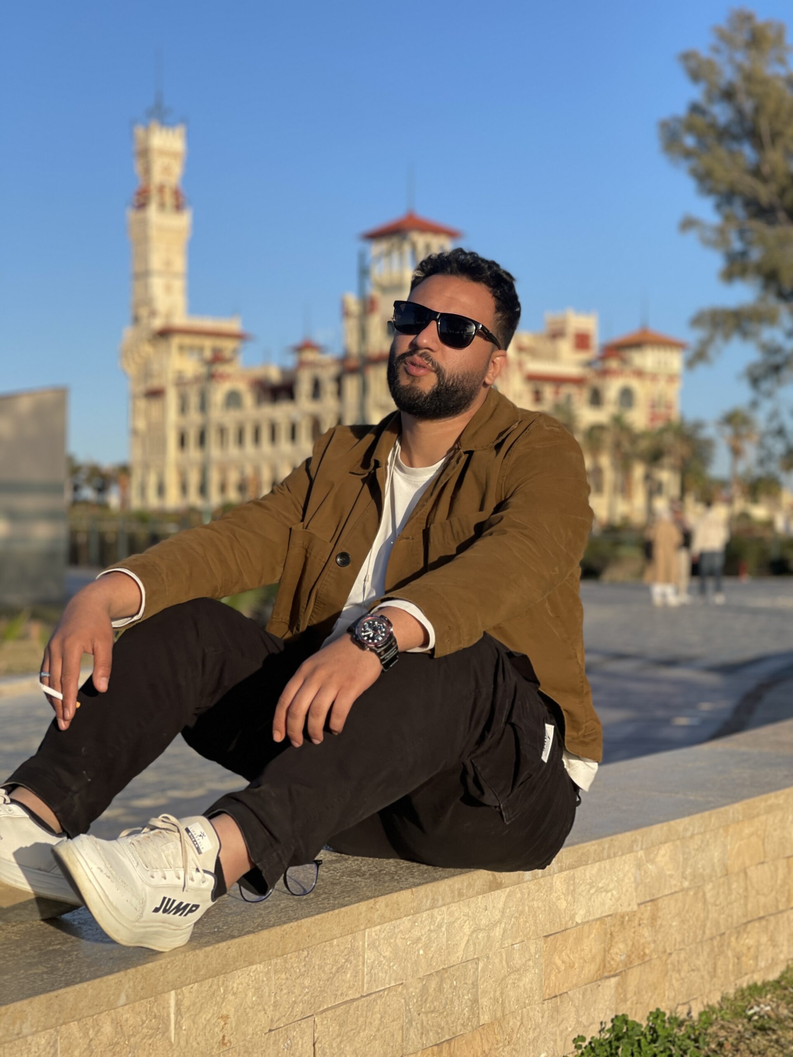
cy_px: 528
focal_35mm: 64
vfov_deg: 30.3
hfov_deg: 22.9
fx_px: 1955
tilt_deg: +0.3
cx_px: 396
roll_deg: -0.4
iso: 32
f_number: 2.2
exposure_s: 1/1064
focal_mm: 7.5
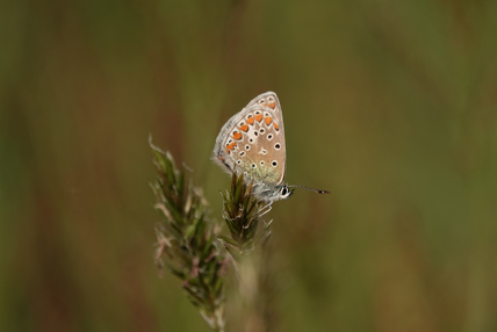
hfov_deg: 3.2
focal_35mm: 645
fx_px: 8910
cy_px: 175
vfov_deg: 2.1
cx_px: 253
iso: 100
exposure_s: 1/1600
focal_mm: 220
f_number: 4
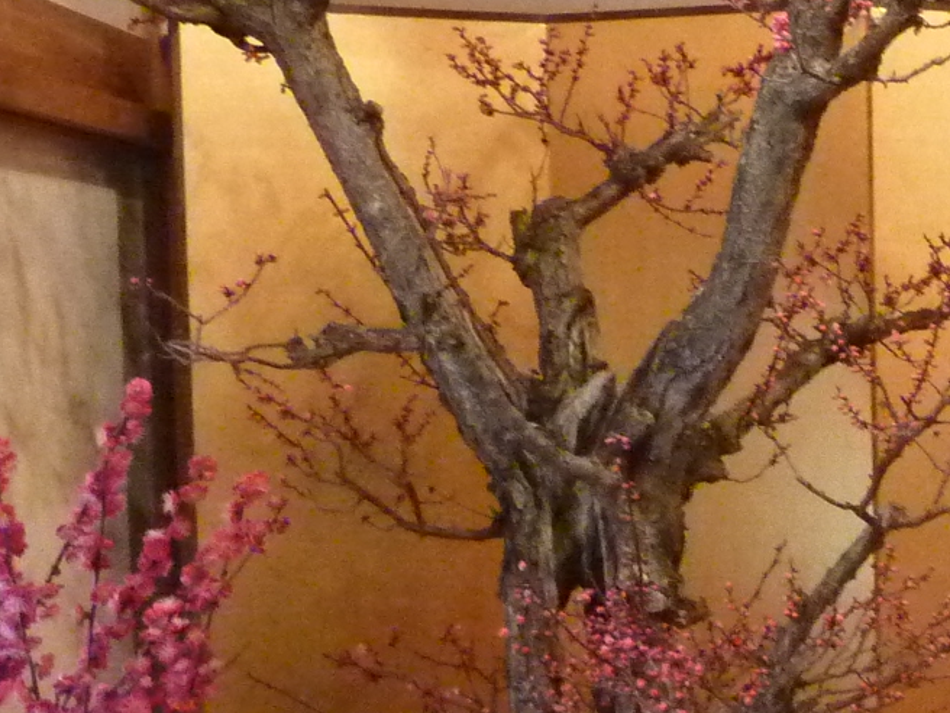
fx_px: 2141
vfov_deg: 18.9
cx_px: 1156
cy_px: 458
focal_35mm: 78
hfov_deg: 22.9
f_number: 3.3
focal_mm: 4.1
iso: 800
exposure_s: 1/15
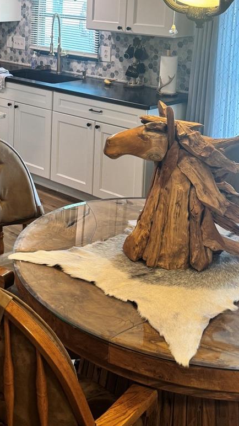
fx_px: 586
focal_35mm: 52
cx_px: 18
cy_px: 70
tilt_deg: -10.2
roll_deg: -0.3
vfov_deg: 38.0
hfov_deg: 22.4
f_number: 1.78
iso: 125
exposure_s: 1/60
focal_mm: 6.76
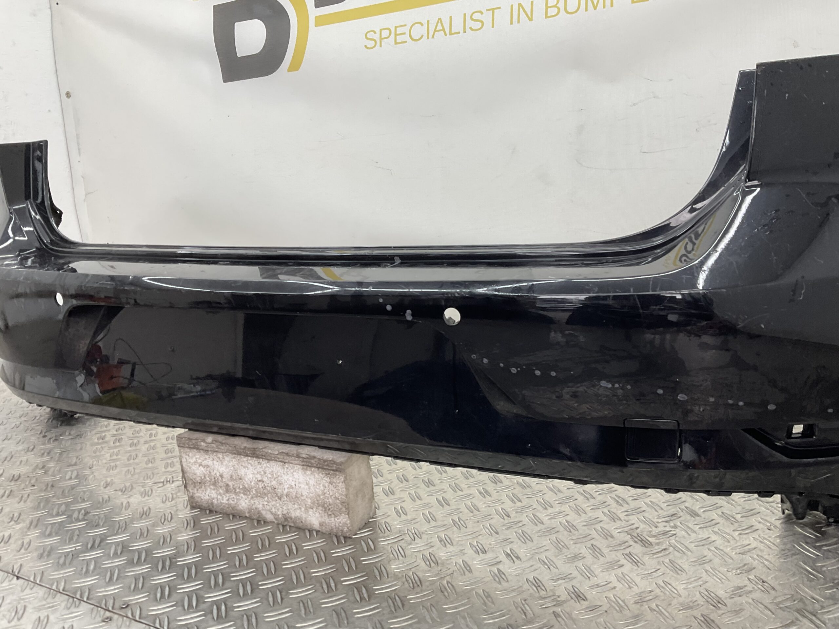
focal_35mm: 29
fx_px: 703
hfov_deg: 61.7
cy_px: 314
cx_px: 420
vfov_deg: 48.2
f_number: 1.8
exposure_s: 1/100
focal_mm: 3
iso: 25
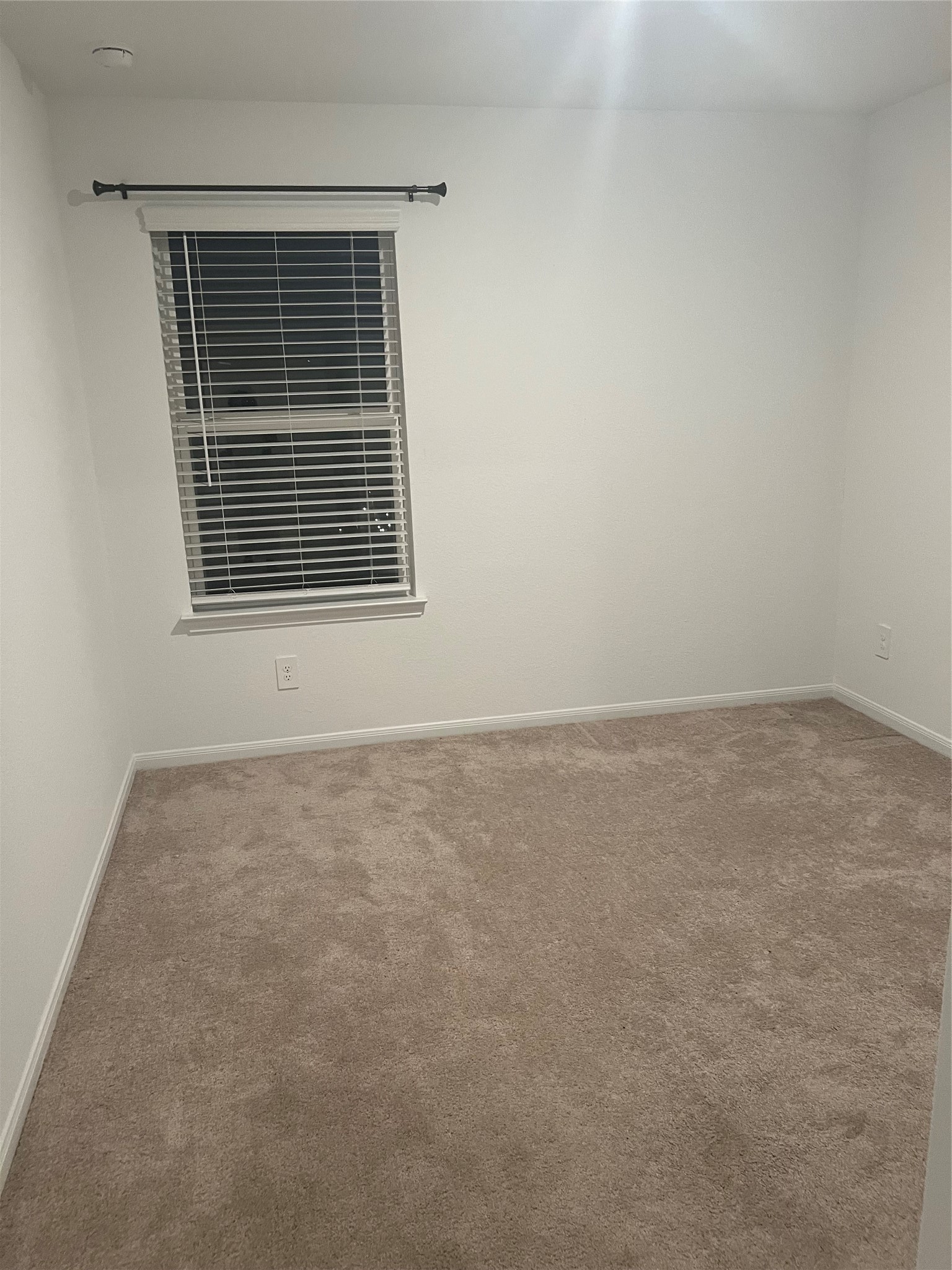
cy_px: 635
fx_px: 953
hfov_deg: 53.1
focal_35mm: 26
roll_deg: +3.4
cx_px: 476
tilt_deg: -12.9
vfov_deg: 67.3
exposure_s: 1/60
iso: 200
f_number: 1.5
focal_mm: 5.7
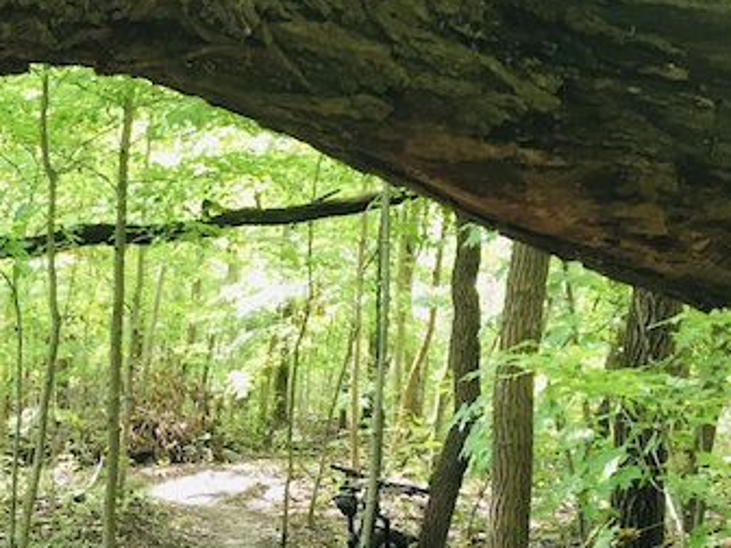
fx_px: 1457
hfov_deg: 27.1
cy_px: 433
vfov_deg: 21.1
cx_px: 63
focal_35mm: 69
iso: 25
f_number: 2.2
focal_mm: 4.15
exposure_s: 1/30
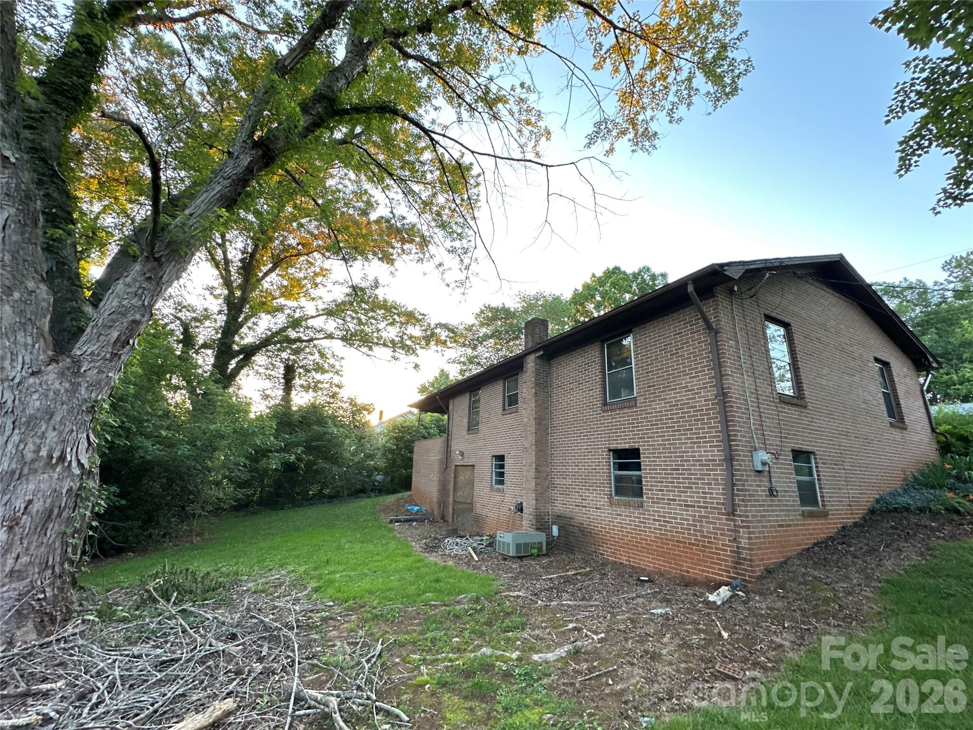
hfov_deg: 102.1
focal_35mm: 14
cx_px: 486
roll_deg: -2.2
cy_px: 365
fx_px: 394
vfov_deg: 85.7
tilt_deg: +15.6
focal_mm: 2.22
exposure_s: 1/78
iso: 320
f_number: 2.2
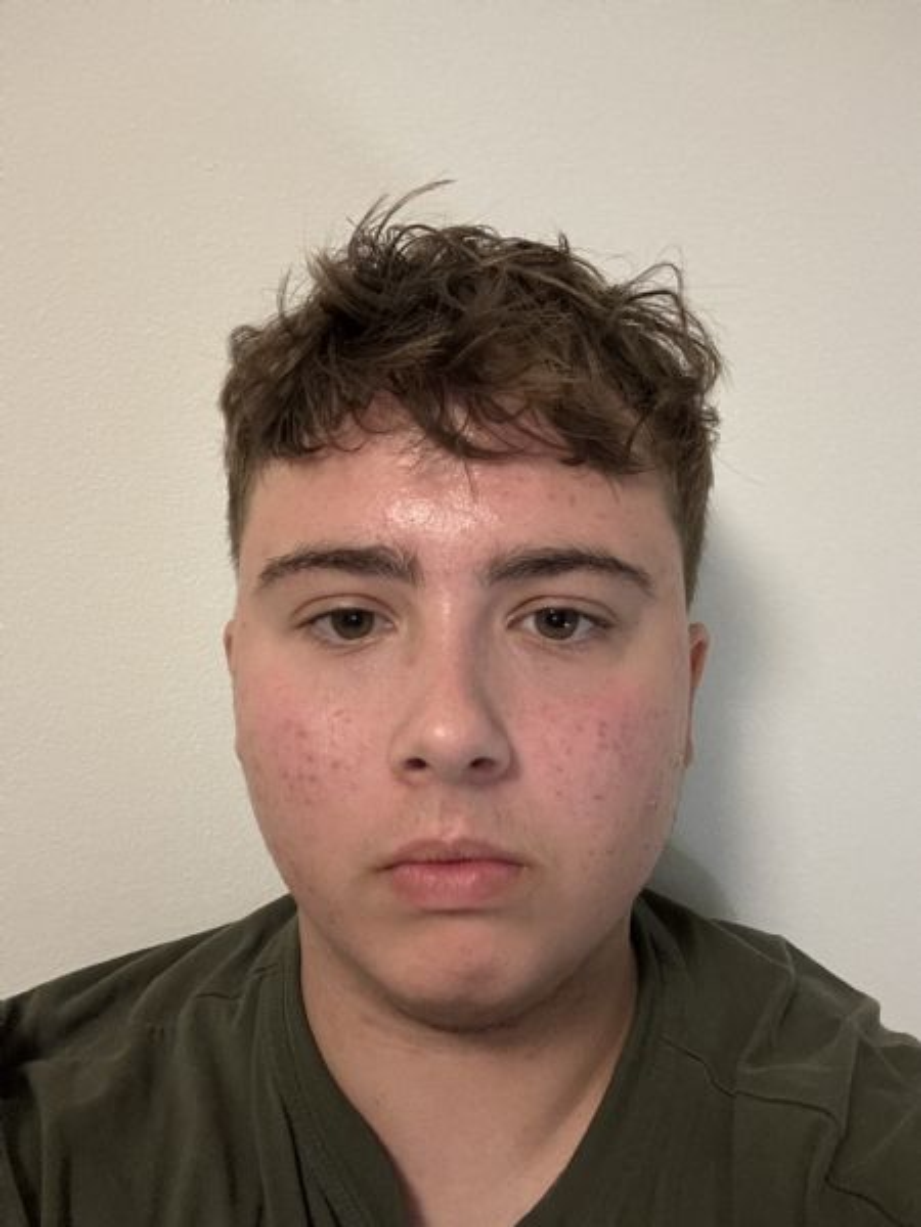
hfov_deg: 46.8
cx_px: 460
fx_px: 1064
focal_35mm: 30
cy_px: 614
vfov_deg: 60.0
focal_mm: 2.69
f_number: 1.9
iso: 640
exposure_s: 1/25
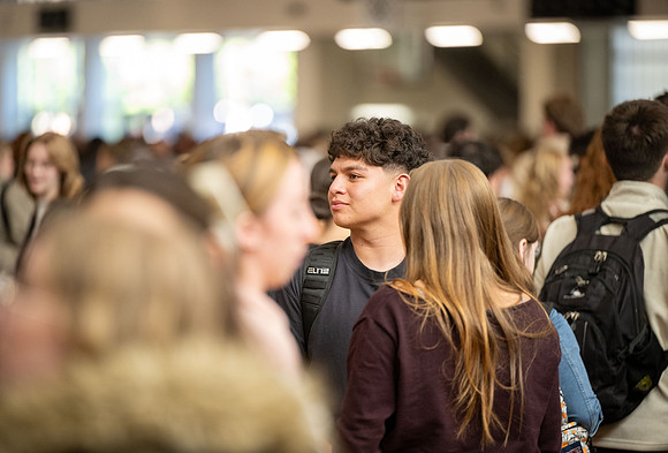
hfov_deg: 10.1
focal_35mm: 202
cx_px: 328
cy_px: 226
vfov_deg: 6.9
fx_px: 3773
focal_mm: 200
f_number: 2.8
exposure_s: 1/500
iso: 2500
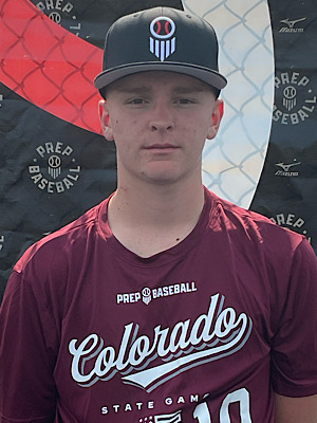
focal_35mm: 29
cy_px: 212
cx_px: 158
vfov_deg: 61.7
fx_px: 354
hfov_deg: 48.2
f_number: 1.8
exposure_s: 1/1577
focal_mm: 3
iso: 16
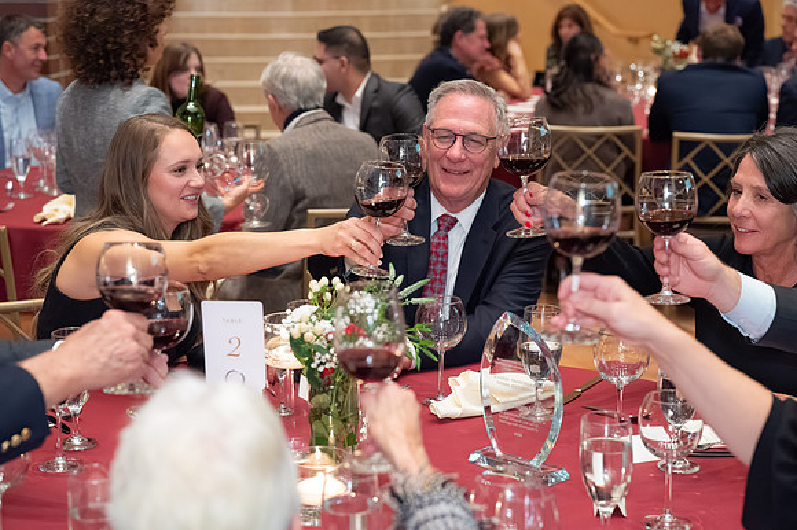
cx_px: 398
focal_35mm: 70
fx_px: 1549
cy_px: 265
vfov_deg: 19.4
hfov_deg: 28.9
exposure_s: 1/160
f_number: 4
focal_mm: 70
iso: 8000
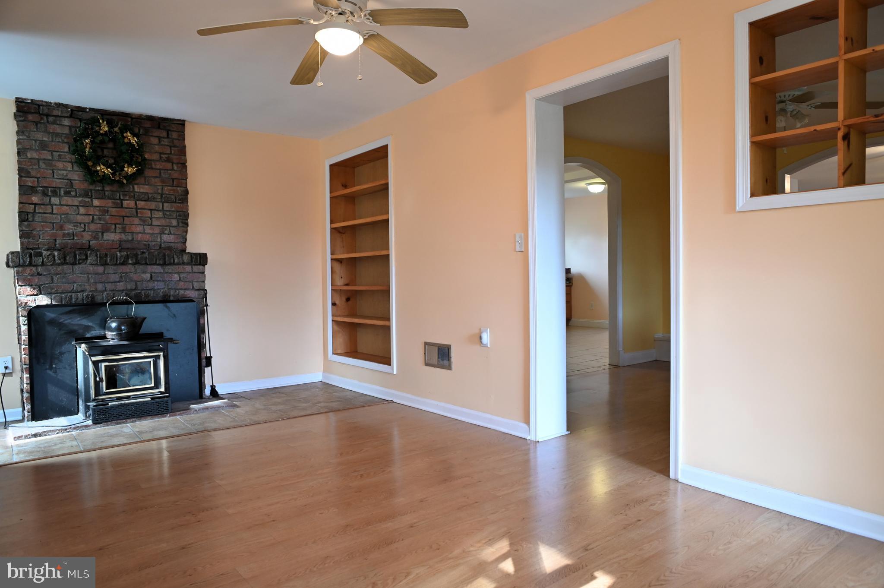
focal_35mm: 24
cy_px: 294
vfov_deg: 53.1
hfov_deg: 73.8
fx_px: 589
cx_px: 442
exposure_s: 1/25
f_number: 8
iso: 1600
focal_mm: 24
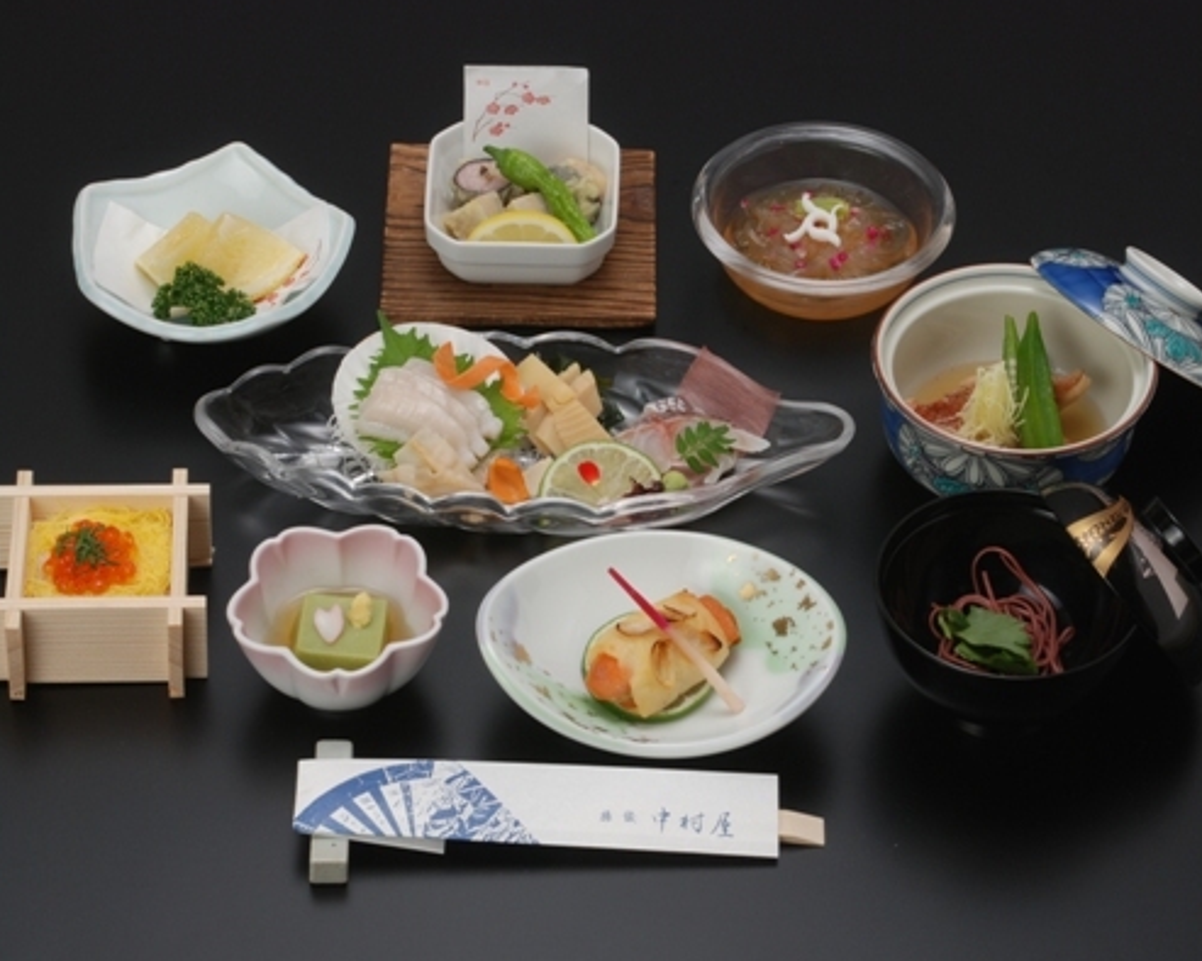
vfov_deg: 14.5
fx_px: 3769
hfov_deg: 18.1
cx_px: 590
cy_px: 483
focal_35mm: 106
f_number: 19
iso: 200
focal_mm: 62
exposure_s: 1/30
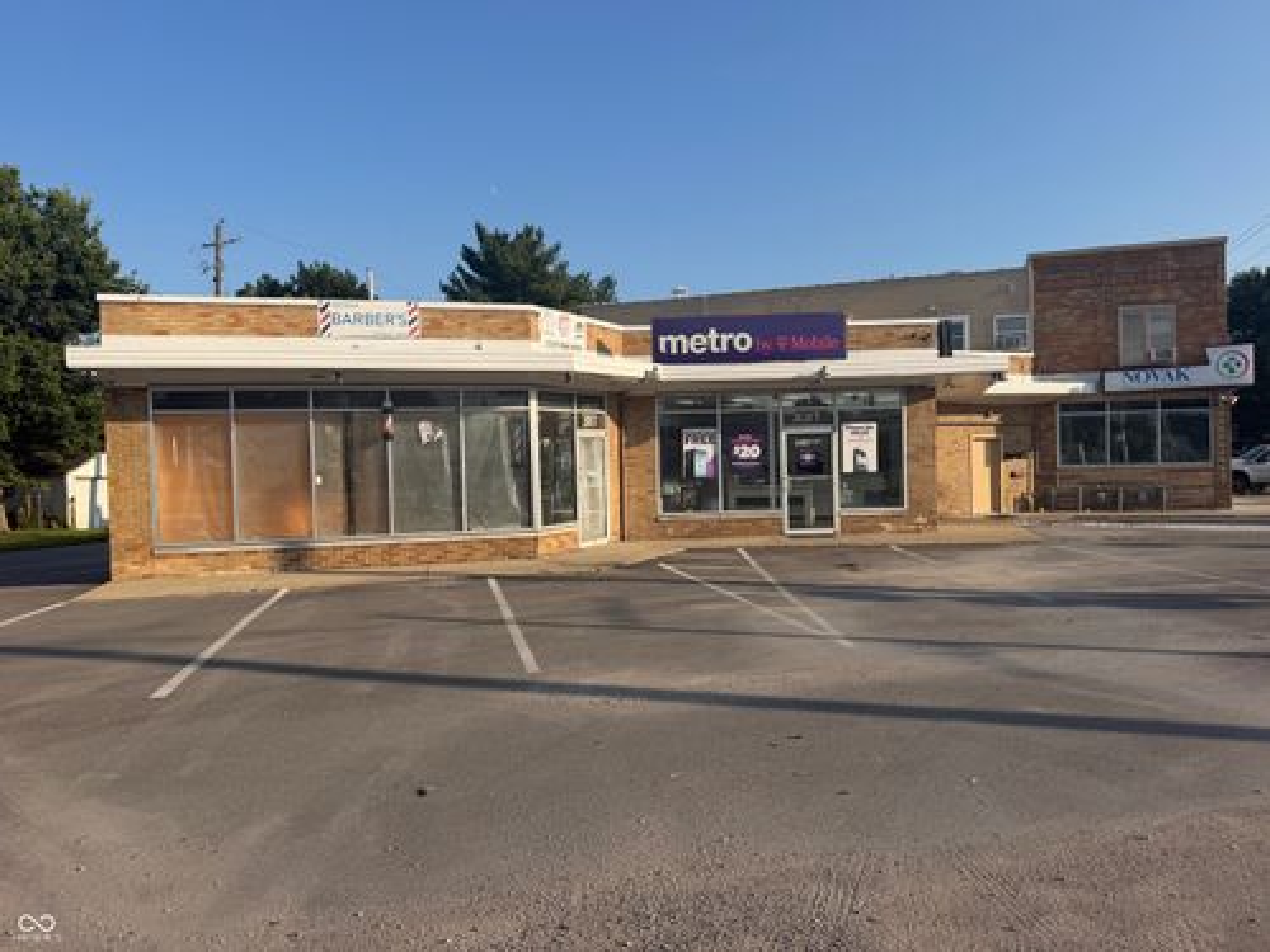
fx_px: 881
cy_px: 476
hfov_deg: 71.6
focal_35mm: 24
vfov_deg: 56.8
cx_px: 635
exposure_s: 1/3953
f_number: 1.78
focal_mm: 6.76
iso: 80
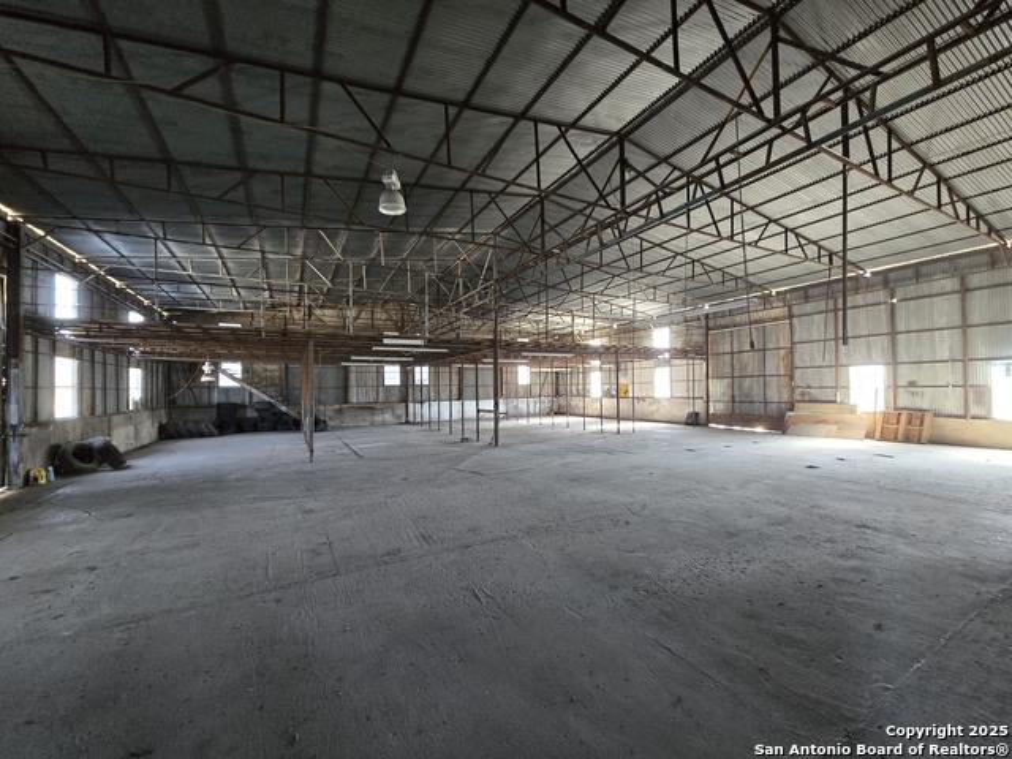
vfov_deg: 89.9
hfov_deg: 106.2
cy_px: 380
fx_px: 380
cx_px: 506
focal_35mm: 13
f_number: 2.2
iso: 1000
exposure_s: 1/60
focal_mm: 2.2
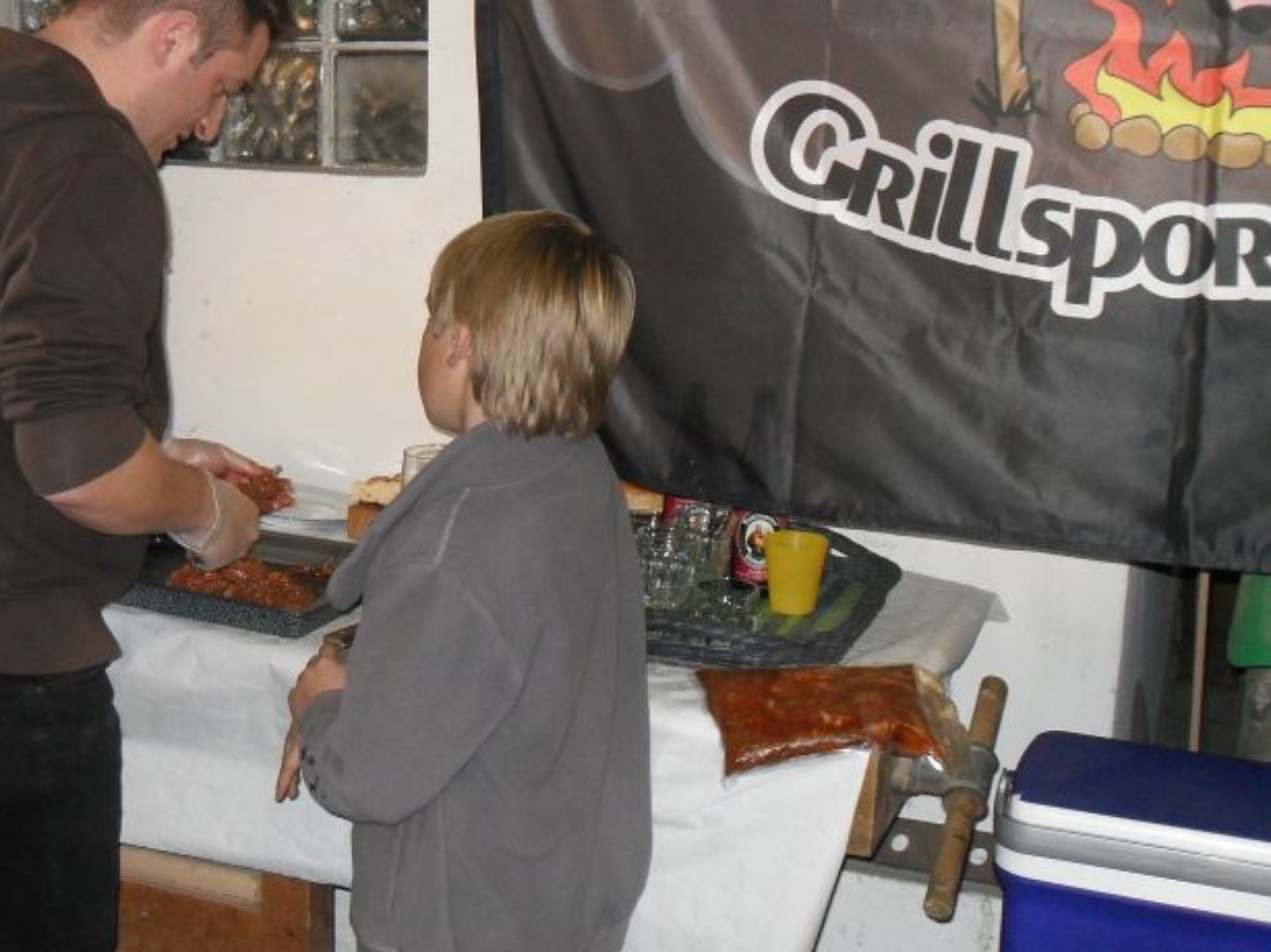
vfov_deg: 27.9
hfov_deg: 36.2
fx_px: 1909
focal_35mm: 52
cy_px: 373
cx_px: 354
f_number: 2.8
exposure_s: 1/45
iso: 200
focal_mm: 6.2
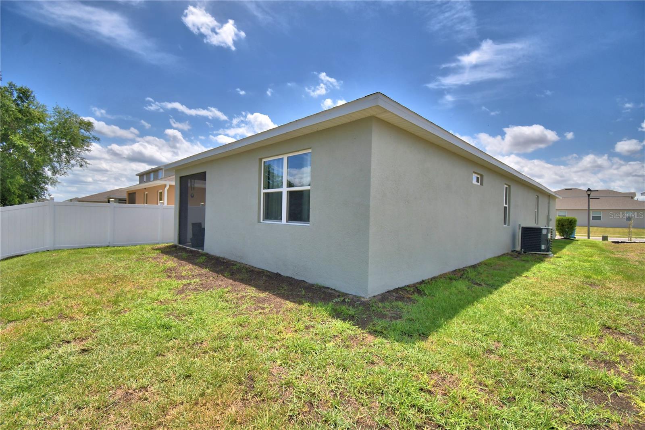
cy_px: 215
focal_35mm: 15
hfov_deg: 100.4
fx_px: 269
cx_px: 322
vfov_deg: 77.3
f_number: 4.5
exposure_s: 1/1250
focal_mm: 10
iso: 100
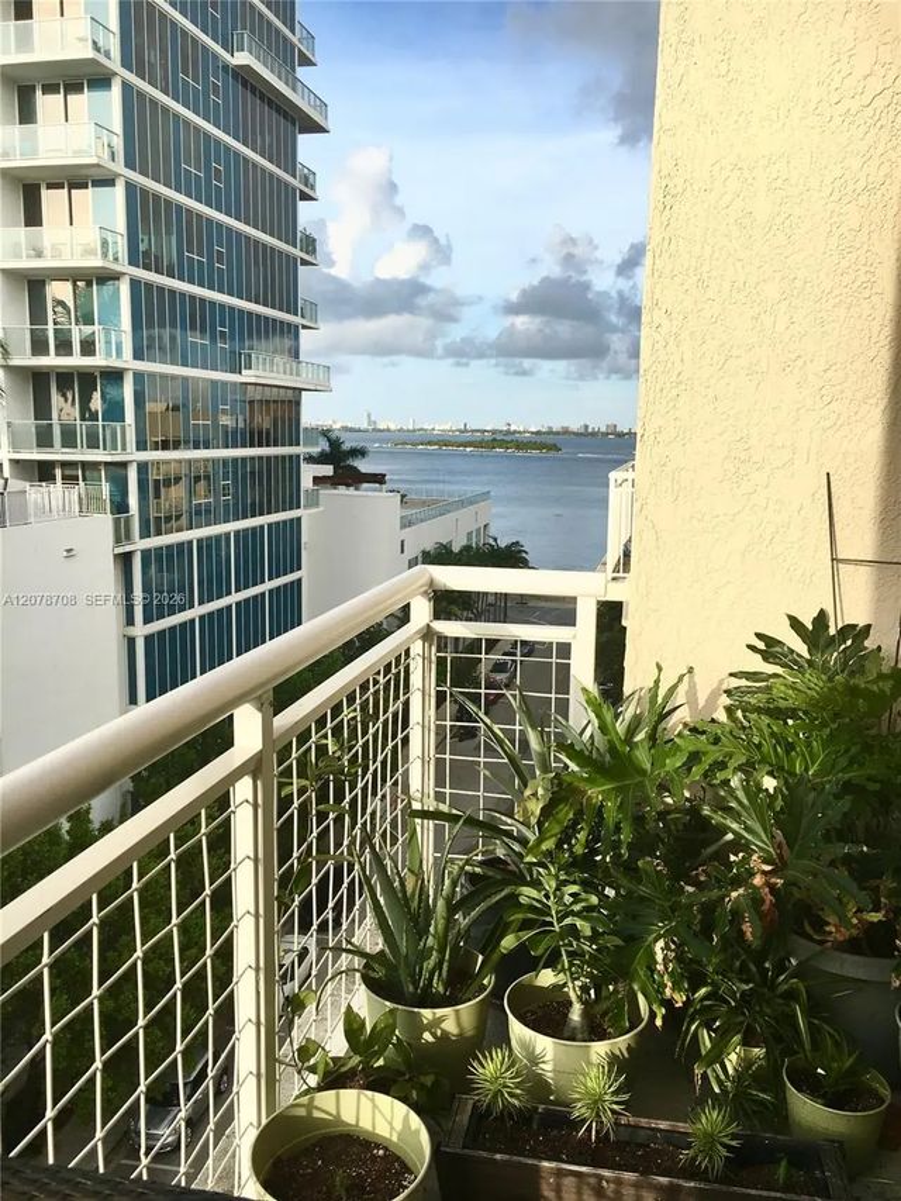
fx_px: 1006
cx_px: 450
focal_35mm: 29
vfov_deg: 61.7
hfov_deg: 48.2
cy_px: 600
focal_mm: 4.15
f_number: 2.2
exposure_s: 1/845
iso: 25
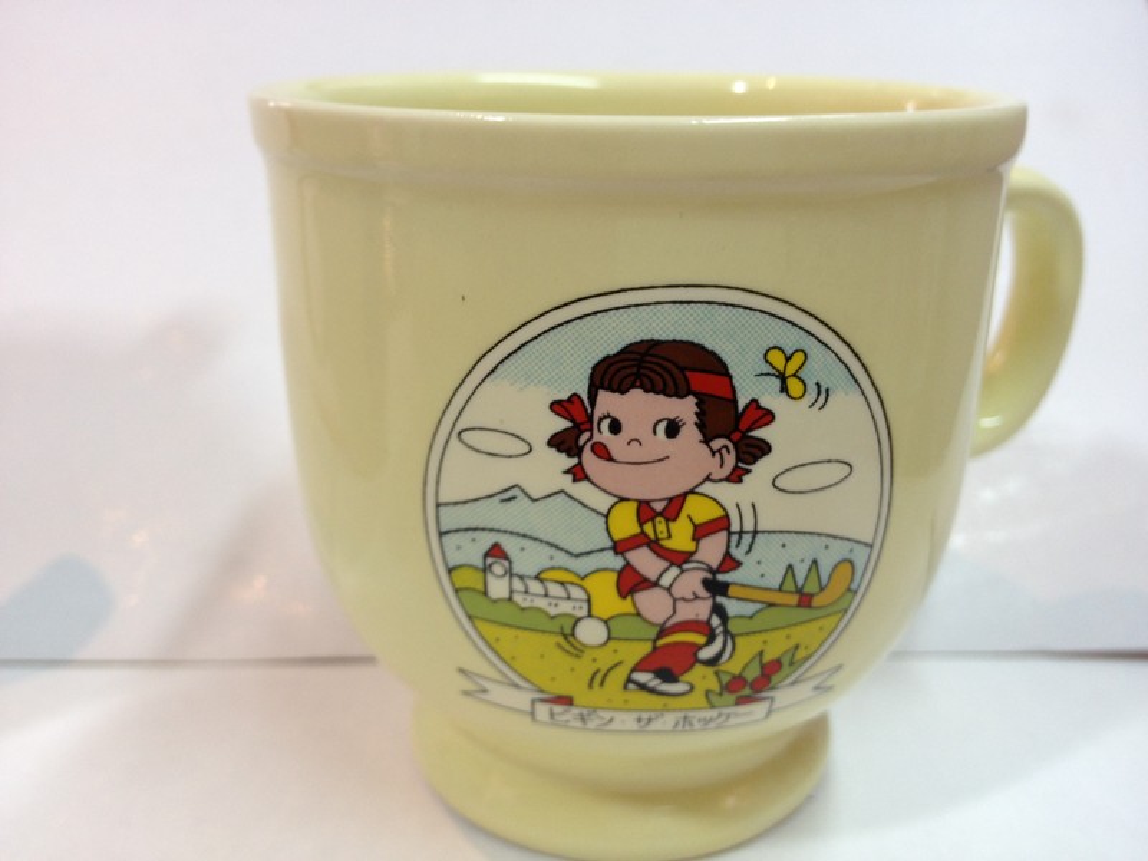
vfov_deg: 40.7
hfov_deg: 52.6
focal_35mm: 35
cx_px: 574
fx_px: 1161
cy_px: 430
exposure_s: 1/30
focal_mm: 4.28
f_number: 2.4
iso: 64
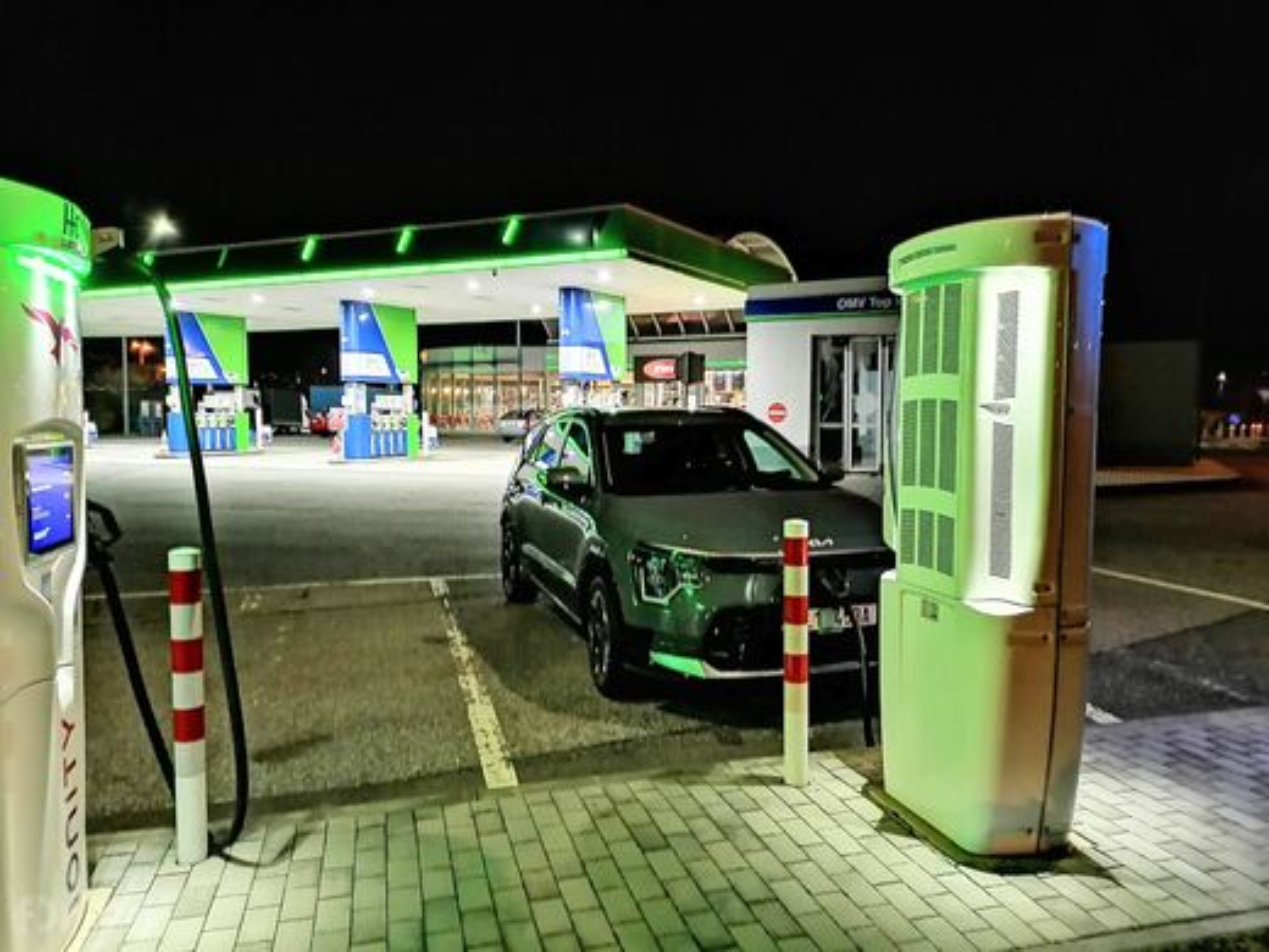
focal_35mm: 27
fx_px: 990
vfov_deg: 51.4
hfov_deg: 65.3
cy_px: 476
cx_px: 634
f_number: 1.8
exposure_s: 1/3.33
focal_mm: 5.3
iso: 640
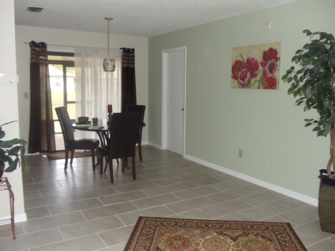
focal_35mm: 44
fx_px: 426
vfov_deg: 32.9
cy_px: 126
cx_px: 168
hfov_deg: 42.9
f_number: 3.5
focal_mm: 6
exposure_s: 1/30
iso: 400
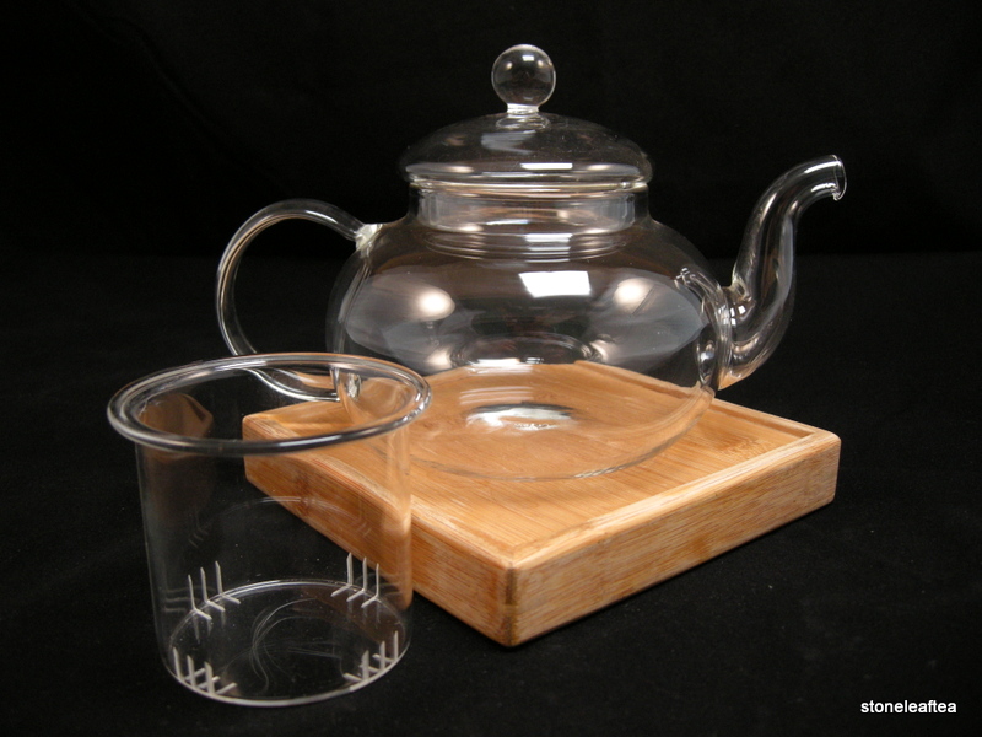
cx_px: 491
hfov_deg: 52.6
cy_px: 368
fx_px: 993
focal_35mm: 35
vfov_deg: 40.7
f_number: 2.7
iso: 228
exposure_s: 1/65.4
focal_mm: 7.5
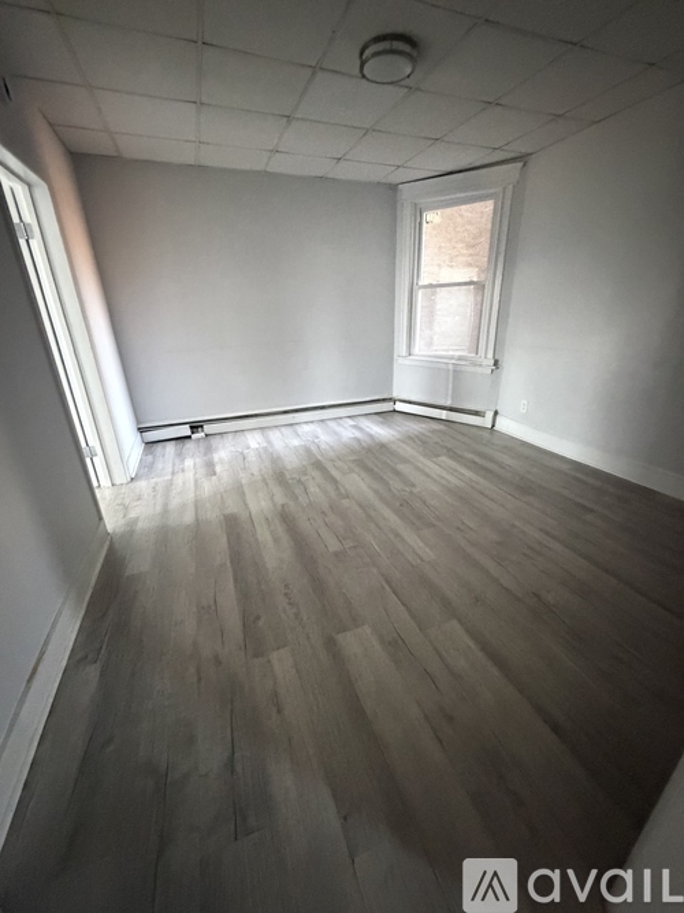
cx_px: 342
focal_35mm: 14
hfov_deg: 85.7
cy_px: 456
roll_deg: +1.2
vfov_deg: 102.1
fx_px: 369
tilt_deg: -20.8
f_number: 2.2
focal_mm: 2.22
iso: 1250
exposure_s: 1/59
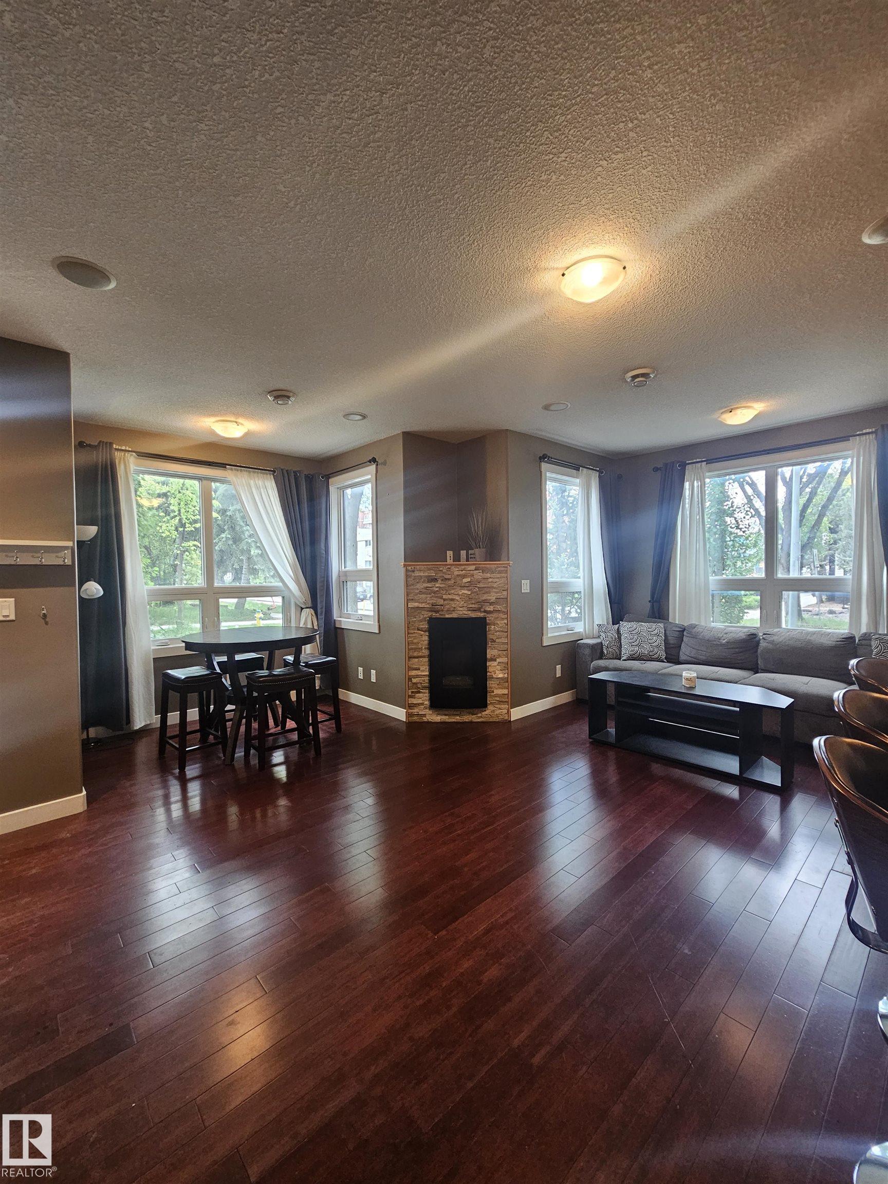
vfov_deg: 106.2
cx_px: 444
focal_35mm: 13
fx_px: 445
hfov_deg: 89.9
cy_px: 592
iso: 200
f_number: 2.2
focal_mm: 2.2
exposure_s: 1/60
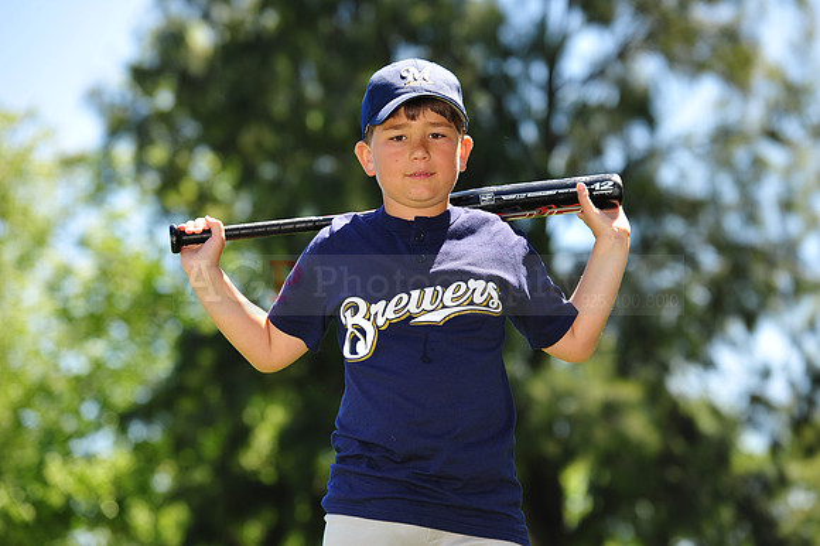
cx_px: 410
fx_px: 2959
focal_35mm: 130
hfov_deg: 15.8
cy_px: 273
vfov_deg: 10.5
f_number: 4
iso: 200
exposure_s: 1/500
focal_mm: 130
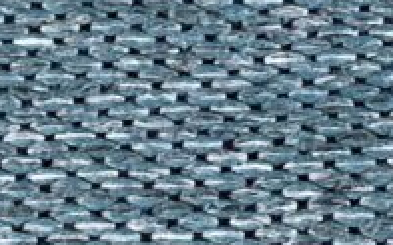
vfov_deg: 9.1
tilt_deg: -76.5
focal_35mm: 143
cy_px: 10
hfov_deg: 14.3
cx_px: 427
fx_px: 1531
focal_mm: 4.25
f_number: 1.8
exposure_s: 1/60
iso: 250
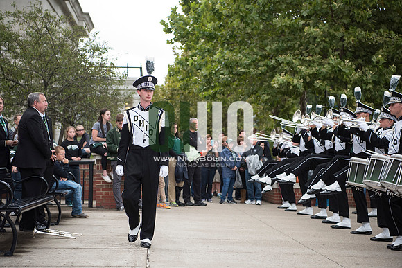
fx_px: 782
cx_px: 201
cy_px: 134
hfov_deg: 28.8
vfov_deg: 19.5
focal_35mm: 70
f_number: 3.5
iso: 1600
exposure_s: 1/320
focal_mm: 70
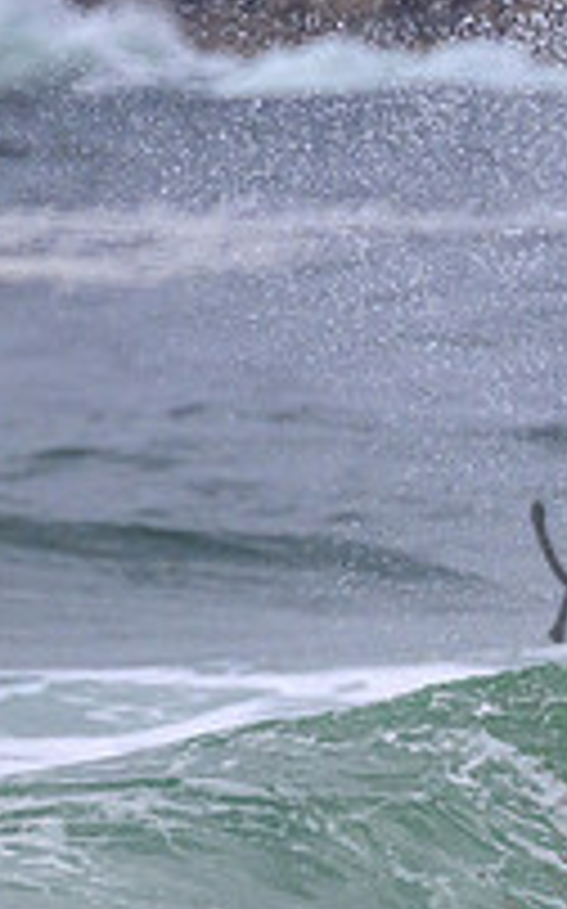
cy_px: 533
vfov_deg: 0.9
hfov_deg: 0.6
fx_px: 57987
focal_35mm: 2342
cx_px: 994
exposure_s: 1/1600
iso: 1400
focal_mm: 800
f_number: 11
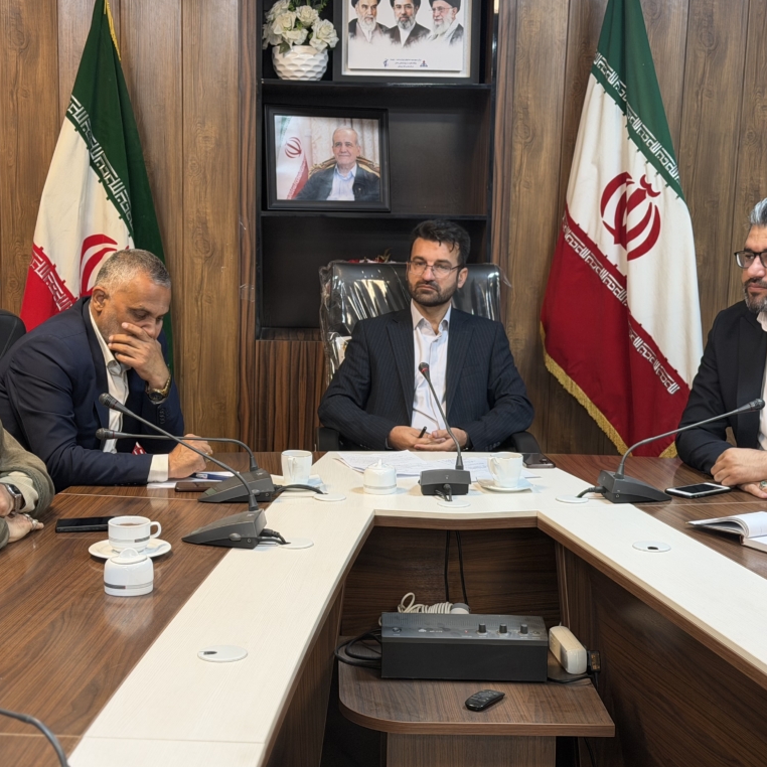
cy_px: 384
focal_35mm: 57
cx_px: 376
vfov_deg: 30.0
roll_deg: -0.9
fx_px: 1429
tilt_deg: -8.1
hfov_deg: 30.0
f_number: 1.78
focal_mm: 6.76
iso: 50
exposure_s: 1/50
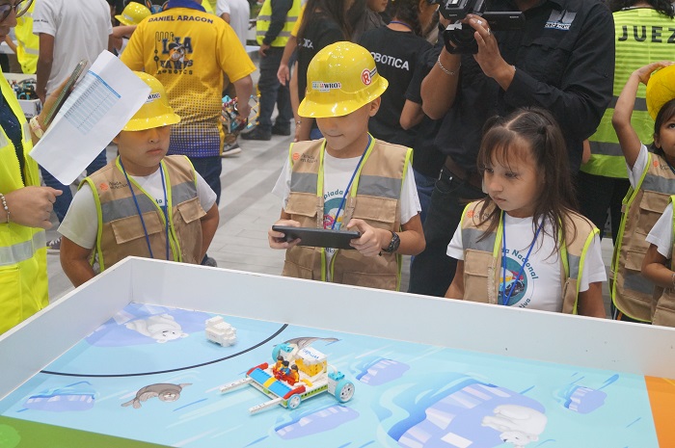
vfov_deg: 31.8
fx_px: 787
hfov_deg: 46.4
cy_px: 224
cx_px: 338
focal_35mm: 42
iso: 1250
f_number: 4.5
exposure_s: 1/160
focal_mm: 28
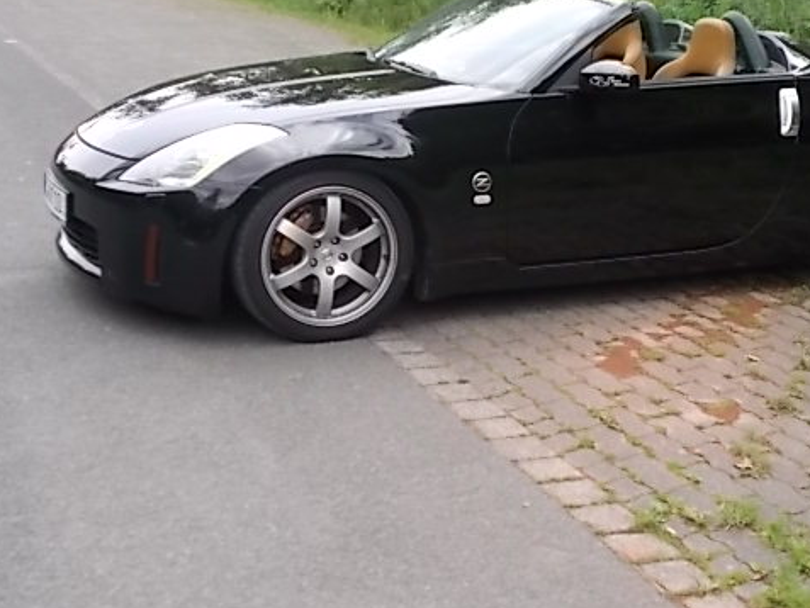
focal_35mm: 59
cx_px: 506
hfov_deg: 32.5
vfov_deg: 24.8
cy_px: 250
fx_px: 1381
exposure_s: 1/250
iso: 160
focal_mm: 7.9
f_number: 4.2
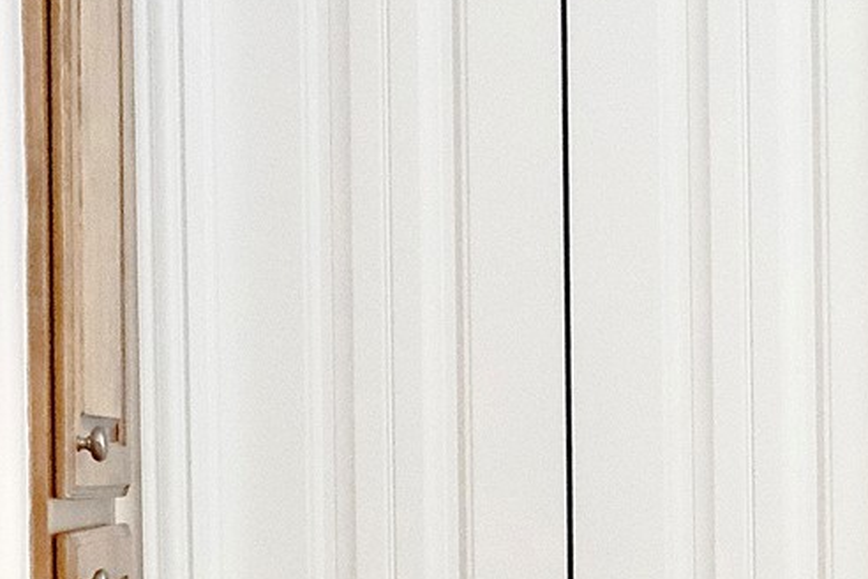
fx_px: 4364
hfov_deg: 11.3
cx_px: 561
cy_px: 717
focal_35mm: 181
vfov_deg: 7.5
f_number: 2.8
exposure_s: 1/8500
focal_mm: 27
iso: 4000
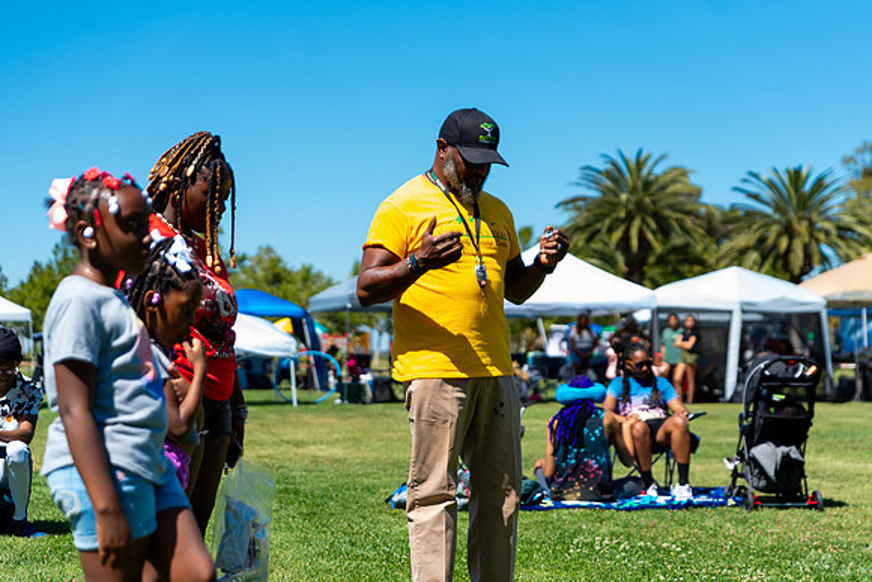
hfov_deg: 29.6
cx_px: 436
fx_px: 1647
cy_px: 291
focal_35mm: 68
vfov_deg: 20.0
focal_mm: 68
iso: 160
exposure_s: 1/1250
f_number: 2.8
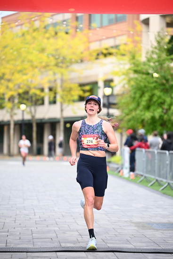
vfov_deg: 16.4
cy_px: 130
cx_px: 86
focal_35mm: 125
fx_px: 900
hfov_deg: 11.0
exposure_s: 1/1600
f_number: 2.8
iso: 1000
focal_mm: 125
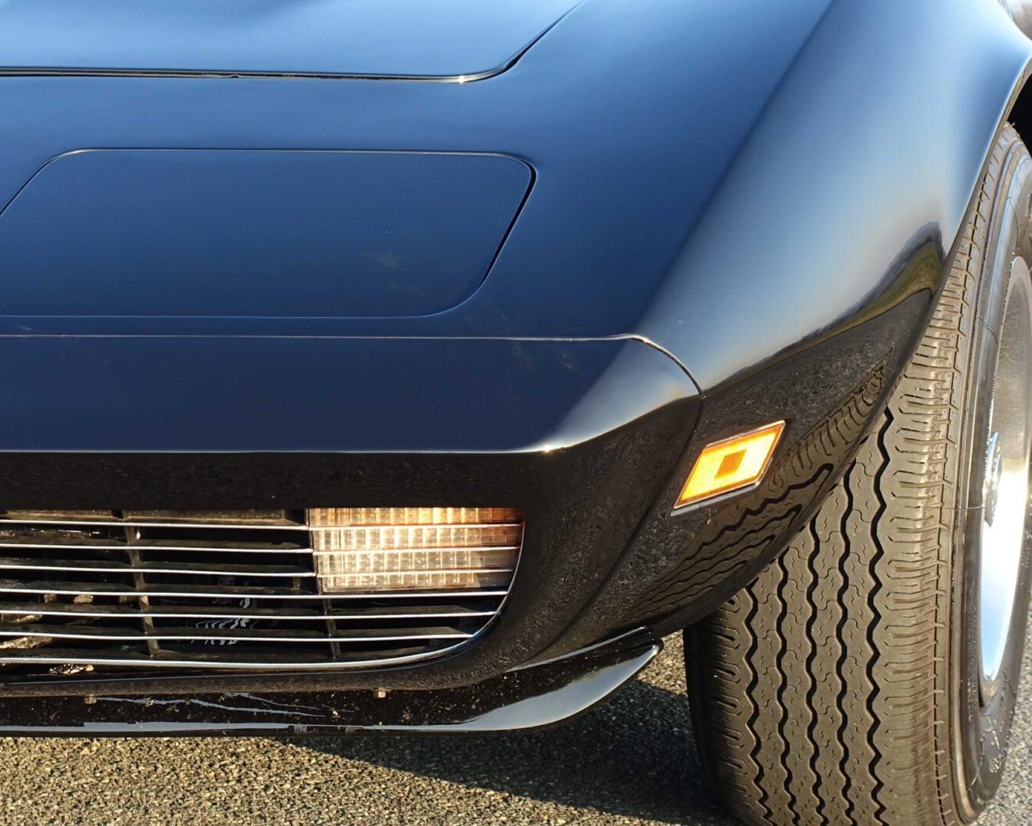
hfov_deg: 18.1
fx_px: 3238
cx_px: 430
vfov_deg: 14.5
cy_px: 197
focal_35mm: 106
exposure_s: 1/100
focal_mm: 21.59
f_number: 4
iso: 125
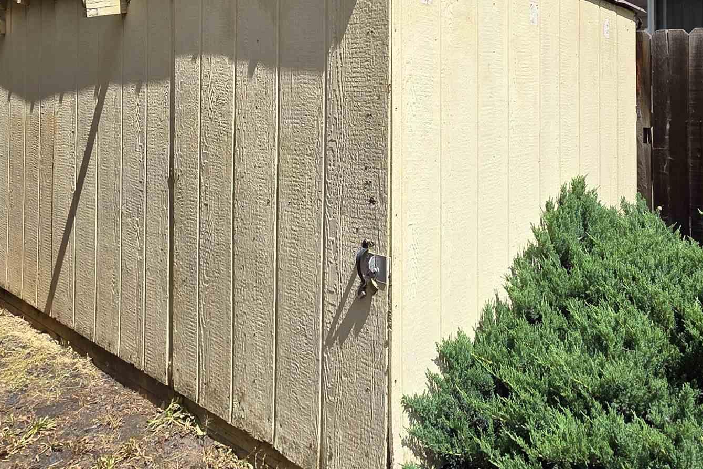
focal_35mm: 31
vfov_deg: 40.3
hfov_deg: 60.2
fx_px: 605
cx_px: 315
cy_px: 84
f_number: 1.9
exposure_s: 1/1314
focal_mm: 2.2
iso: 40
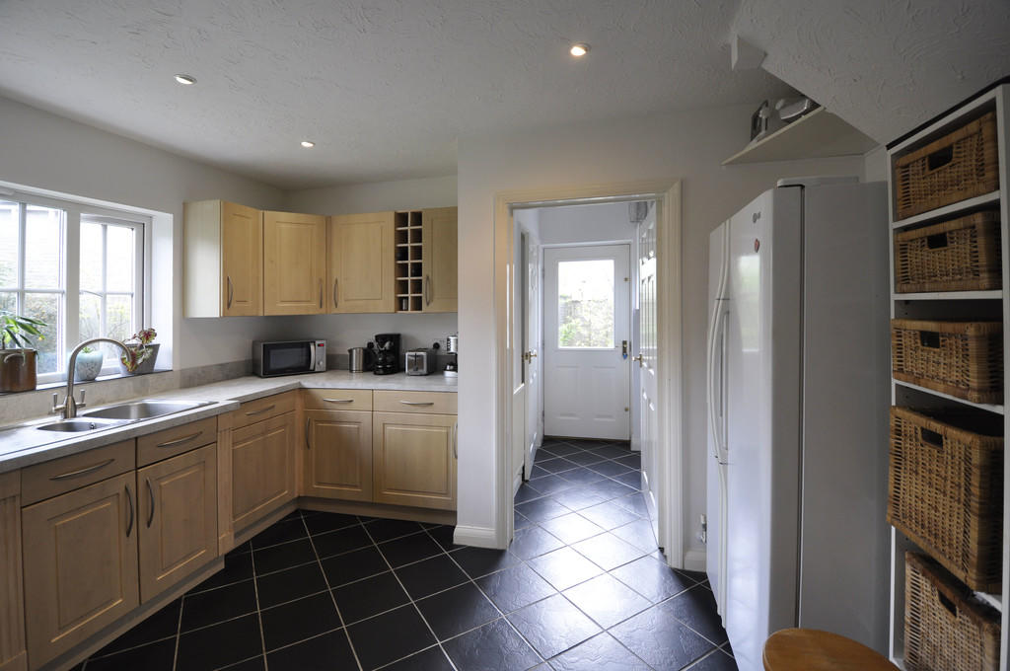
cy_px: 336
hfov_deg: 100.5
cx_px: 505
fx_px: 420
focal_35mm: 15
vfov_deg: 77.2
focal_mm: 10
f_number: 4
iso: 400
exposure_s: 1/60
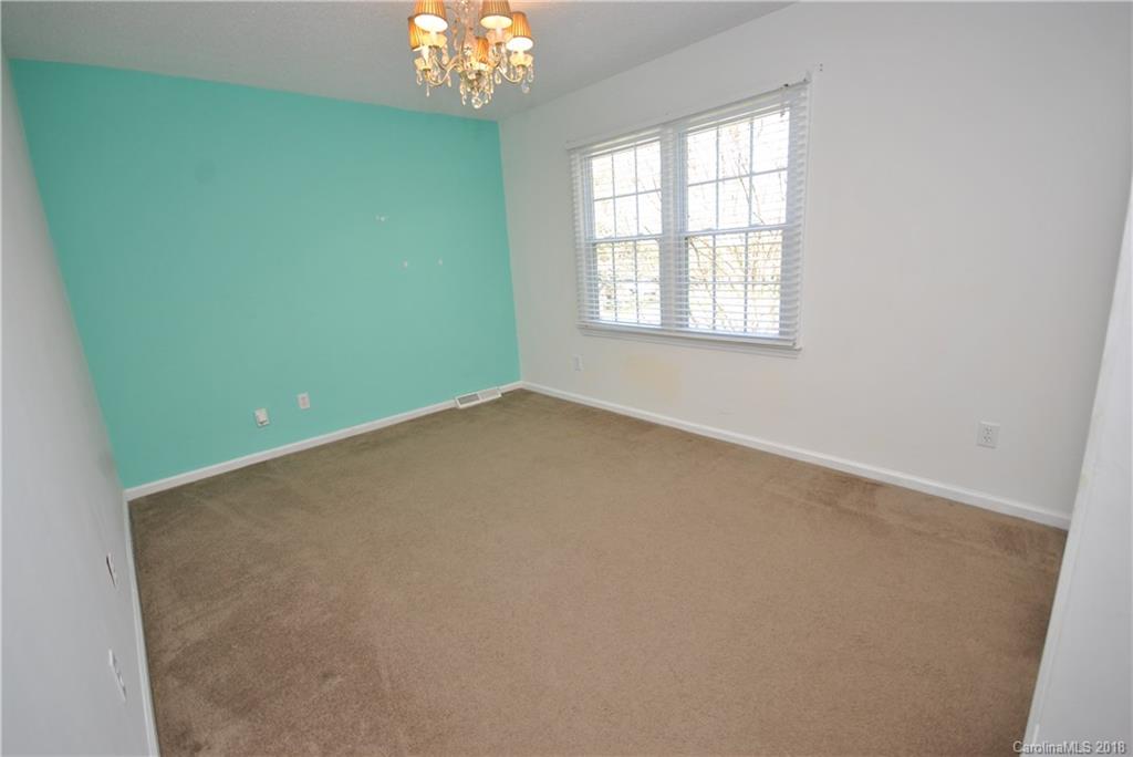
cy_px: 378
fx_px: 472
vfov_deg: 77.4
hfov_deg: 100.4
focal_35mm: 15
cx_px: 566
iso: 200
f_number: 4
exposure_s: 1/60
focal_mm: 10
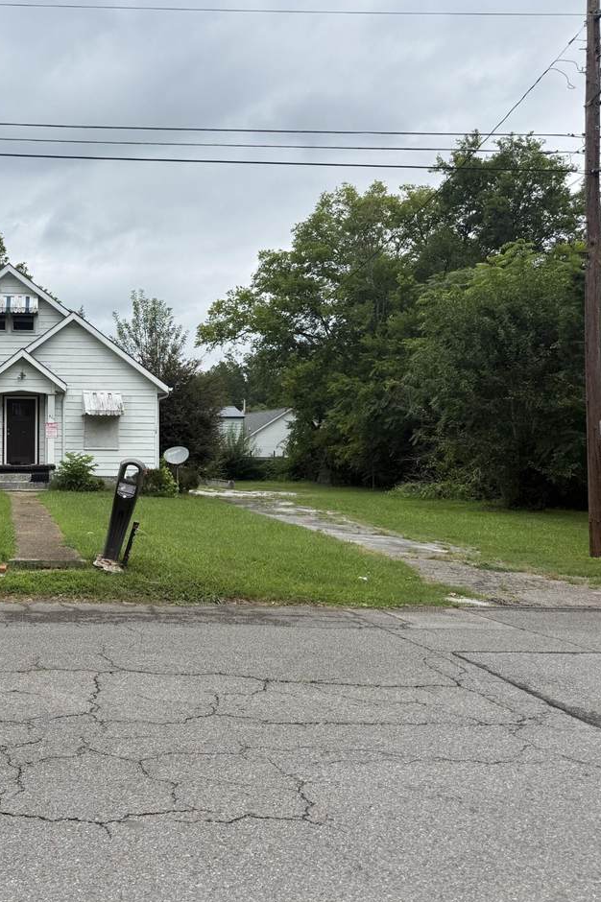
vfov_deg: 55.8
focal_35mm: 34
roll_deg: +0.0
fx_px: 852
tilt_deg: -2.9
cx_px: 36
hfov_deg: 36.0
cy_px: 453
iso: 80
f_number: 1.78
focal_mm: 6.76
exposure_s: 1/2907
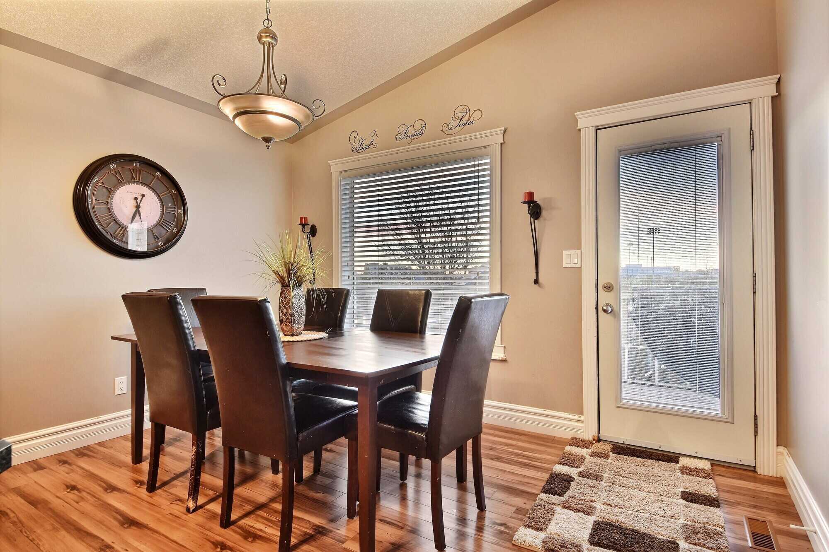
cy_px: 276
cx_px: 414
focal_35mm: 18
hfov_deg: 90.0
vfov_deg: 67.4
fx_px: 414
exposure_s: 1/2
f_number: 9
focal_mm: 12
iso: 400
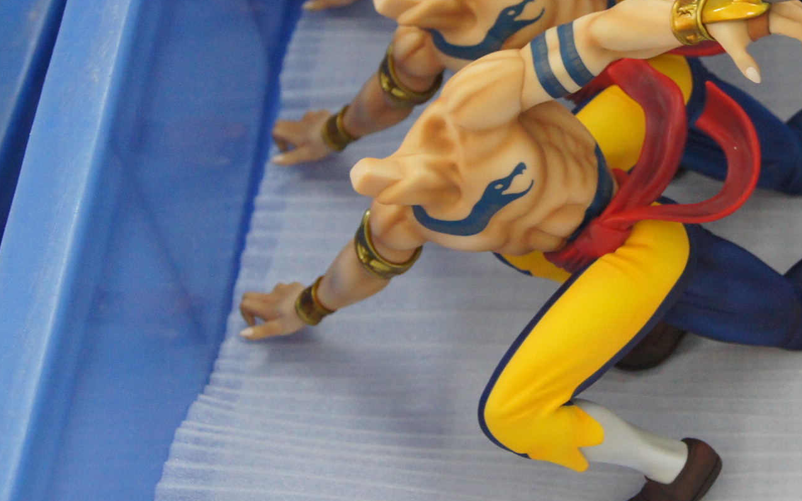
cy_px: 84
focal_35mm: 132
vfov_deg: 9.9
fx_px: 2884
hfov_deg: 15.6
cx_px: 733
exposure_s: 1/40
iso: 1600
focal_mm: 45
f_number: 5.6
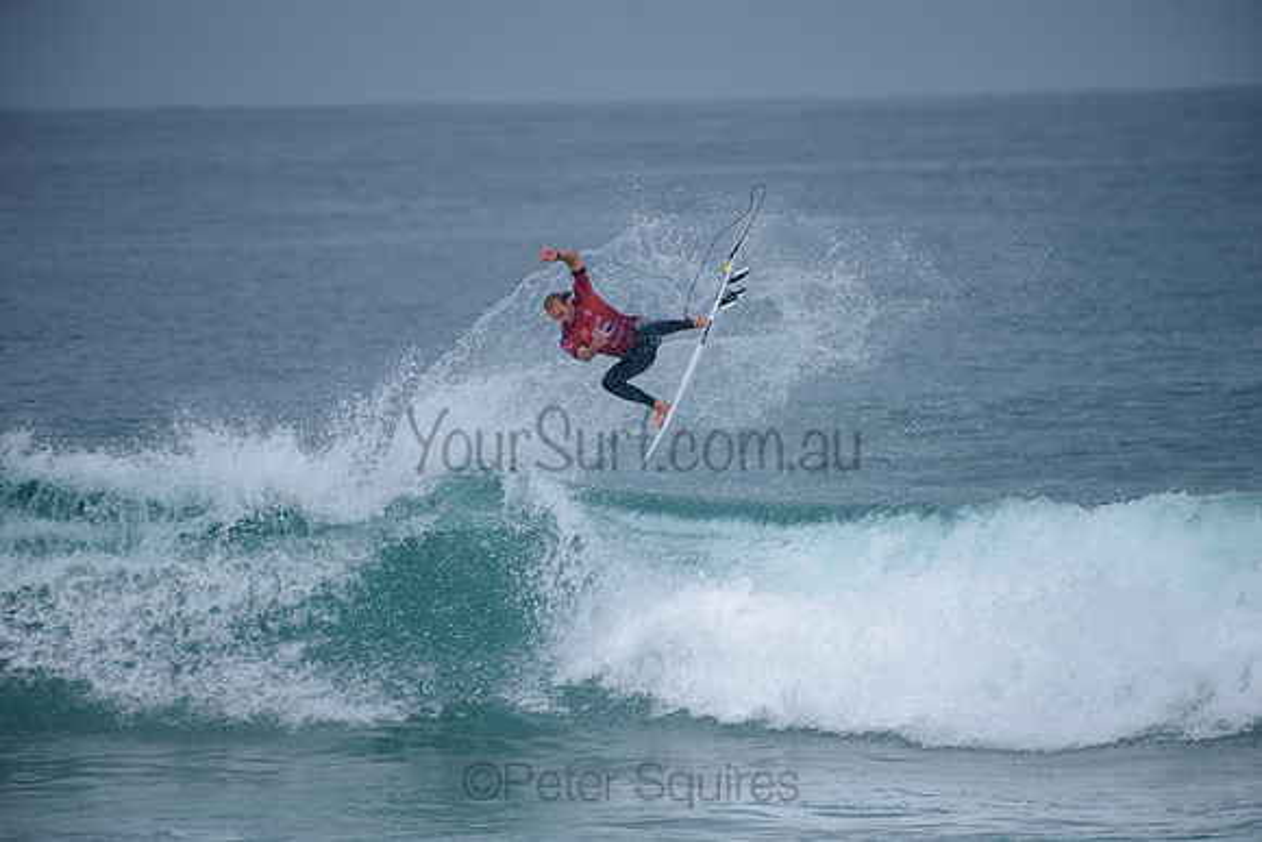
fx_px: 17531
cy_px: 421
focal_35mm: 500
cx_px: 631
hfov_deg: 4.1
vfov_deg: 2.8
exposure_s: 1/2000
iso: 320
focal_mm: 500
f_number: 5.6
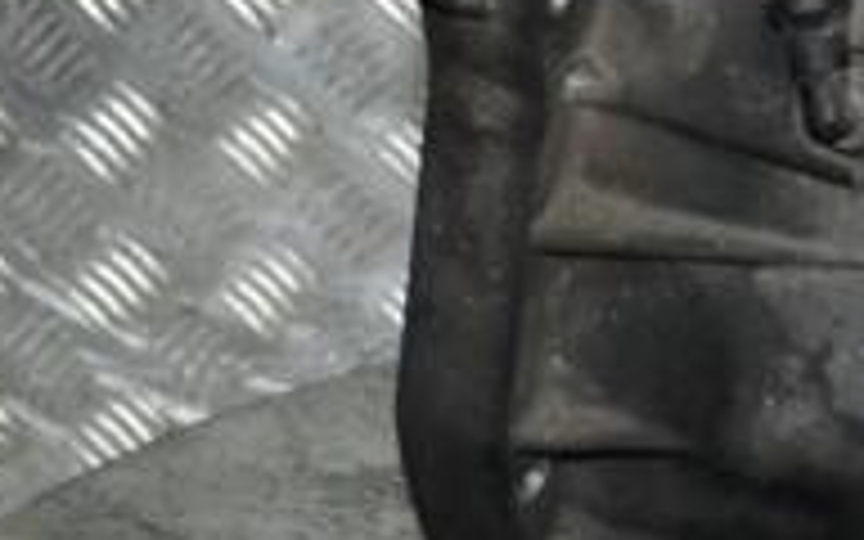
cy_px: 117
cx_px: 1318
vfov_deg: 7.8
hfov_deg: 11.9
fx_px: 3946
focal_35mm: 168
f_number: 7.1
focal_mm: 35
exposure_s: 1/60
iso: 3200
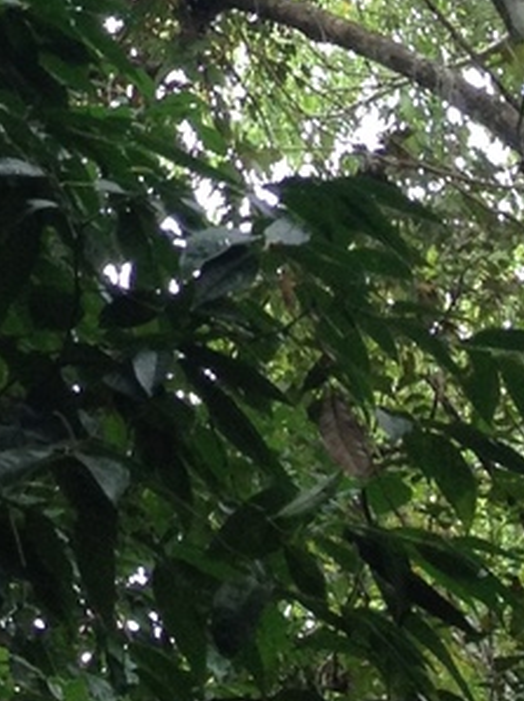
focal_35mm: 188
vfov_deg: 9.7
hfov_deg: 7.4
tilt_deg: +50.0
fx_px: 3800
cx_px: -747
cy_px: -802
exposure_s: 1/120
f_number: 2.4
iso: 64
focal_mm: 4.28
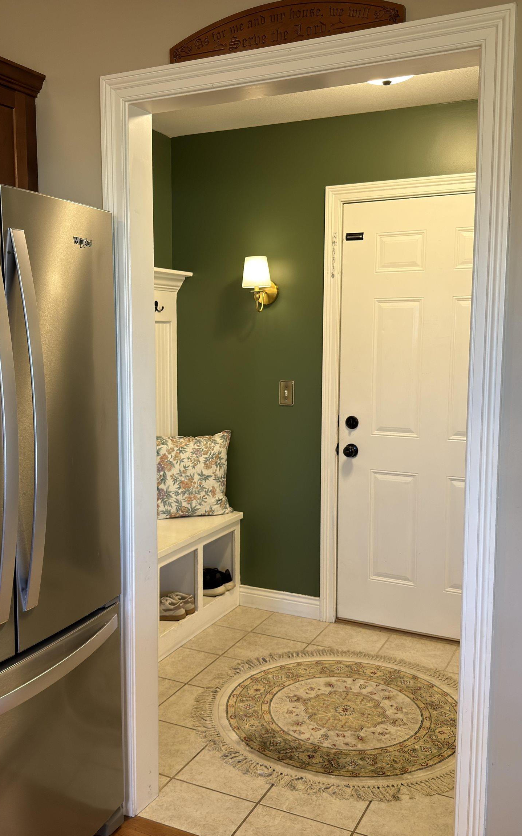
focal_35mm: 34
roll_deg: +0.3
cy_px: 418
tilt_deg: -7.0
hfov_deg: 37.2
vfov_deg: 56.7
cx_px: 227
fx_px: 774
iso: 160
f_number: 1.78
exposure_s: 1/60
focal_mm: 6.76
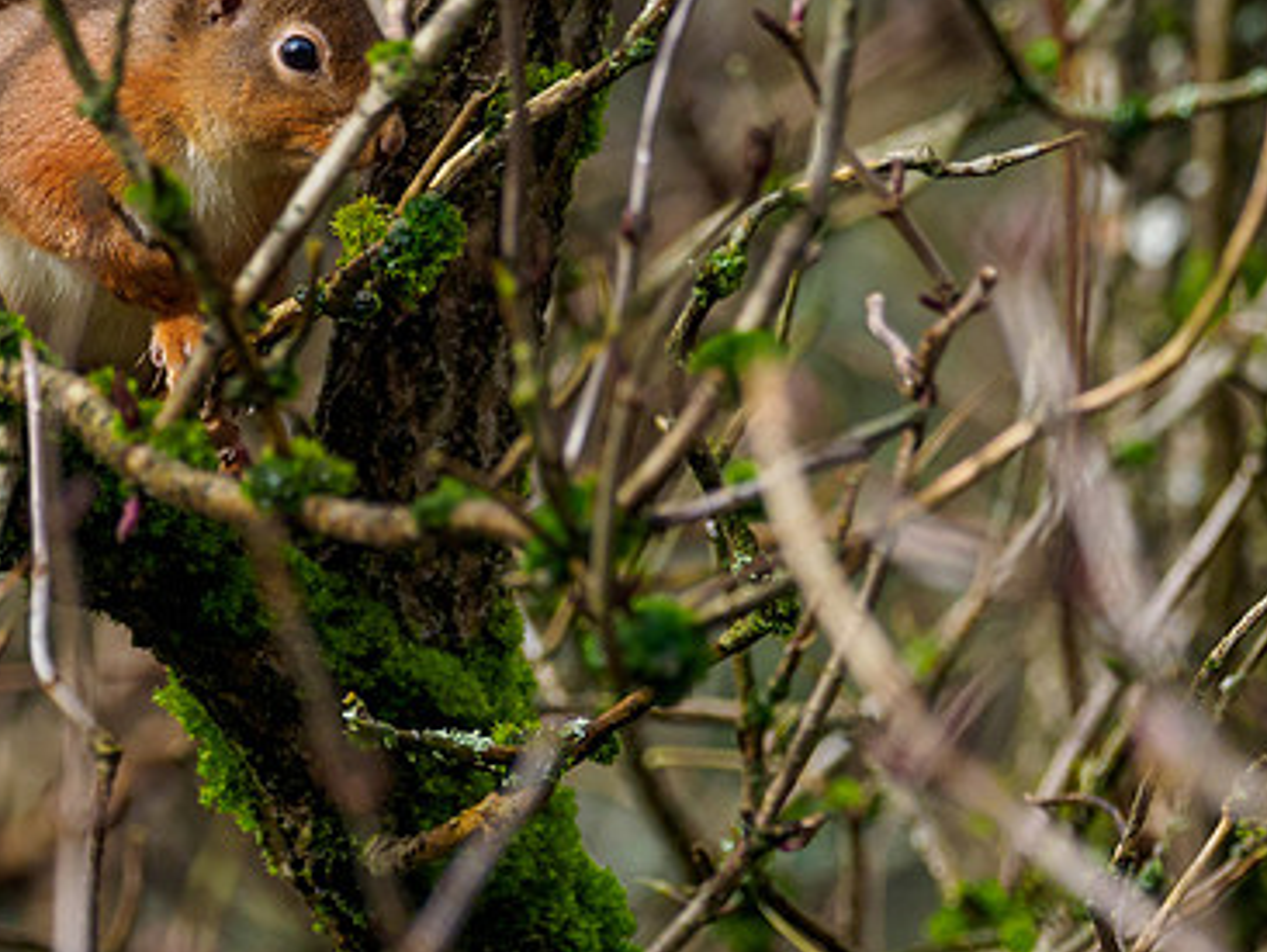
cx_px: 295
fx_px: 55085
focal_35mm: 1504
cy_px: -46
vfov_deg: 1.0
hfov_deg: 1.3
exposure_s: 1/640
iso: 320
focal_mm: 300
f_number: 4.5
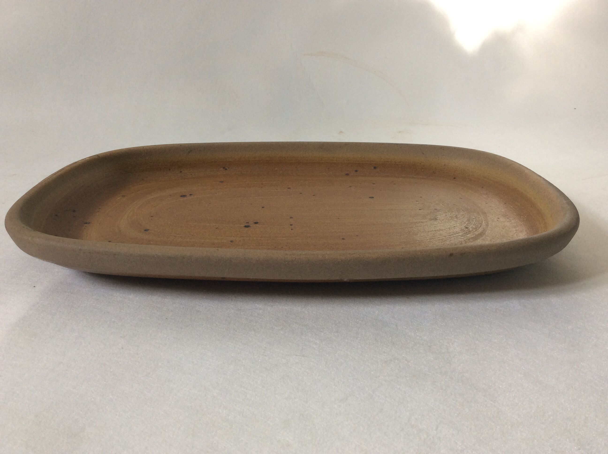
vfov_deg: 44.1
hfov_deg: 56.9
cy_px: 227
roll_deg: +1.7
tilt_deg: -21.8
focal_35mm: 32
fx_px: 561
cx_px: 304
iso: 40
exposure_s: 1/25
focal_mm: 3.3
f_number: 2.4
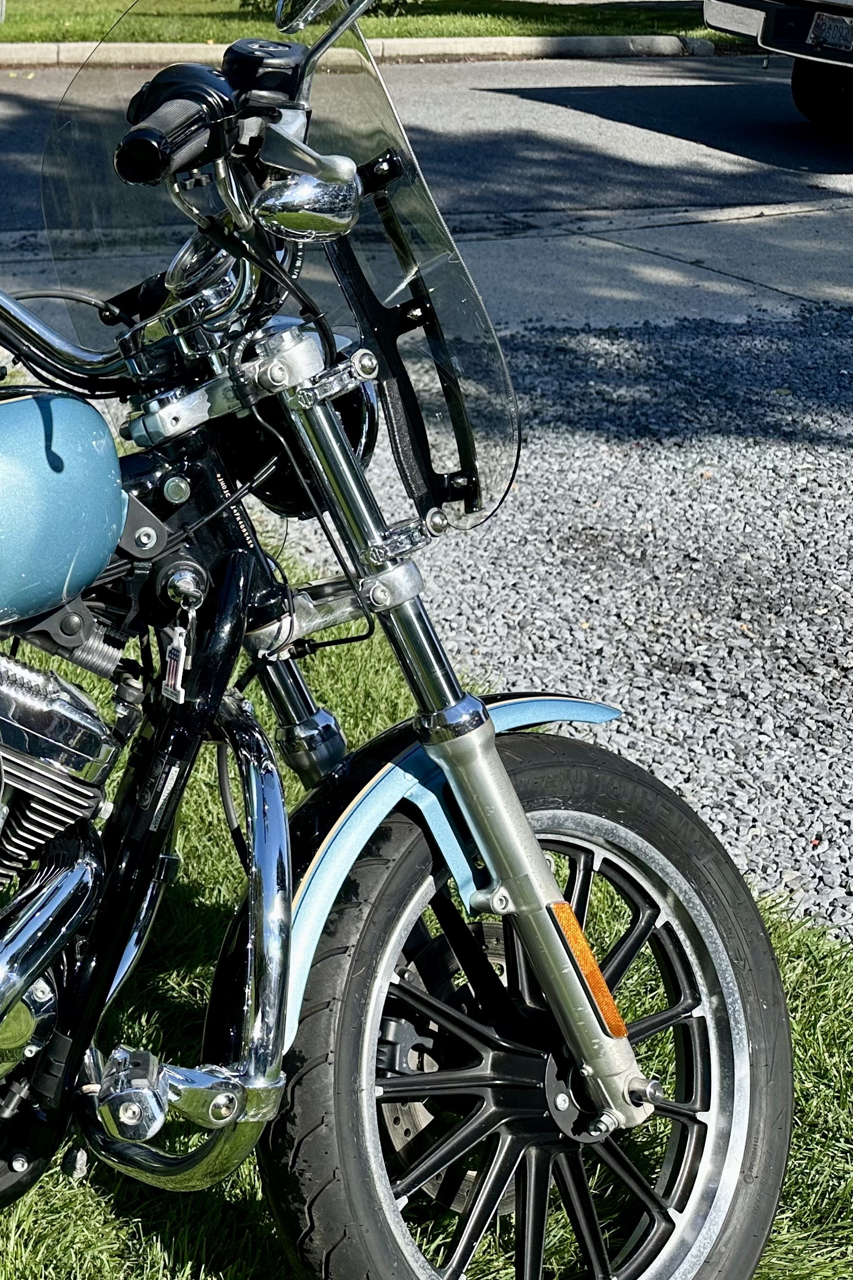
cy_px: 711
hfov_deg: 25.7
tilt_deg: -28.4
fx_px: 1599
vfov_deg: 43.5
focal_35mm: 45
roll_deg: -0.4
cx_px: -254
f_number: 1.78
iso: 80
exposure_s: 1/2525
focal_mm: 6.86
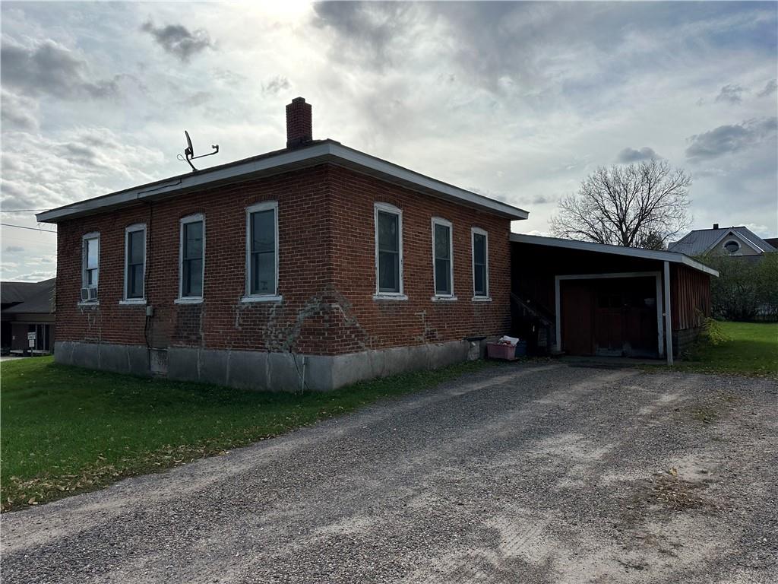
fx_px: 539
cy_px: 292
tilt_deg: +4.1
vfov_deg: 56.8
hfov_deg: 71.6
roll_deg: +1.1
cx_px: 389
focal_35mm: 24
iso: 80
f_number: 1.78
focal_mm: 6.86
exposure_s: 1/7576
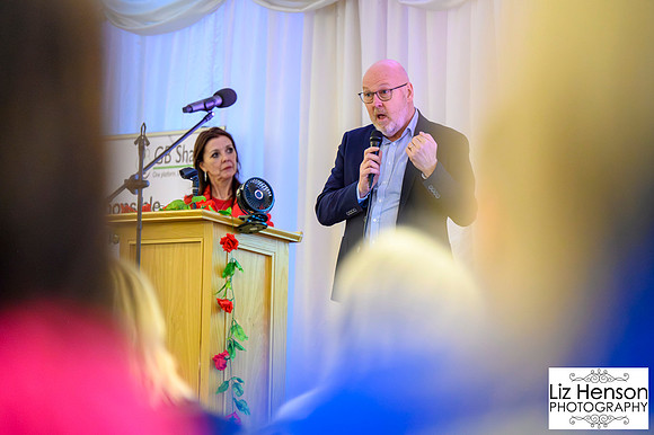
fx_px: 3631
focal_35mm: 200
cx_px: 327
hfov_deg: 10.3
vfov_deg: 6.9
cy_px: 218
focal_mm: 200
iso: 12800
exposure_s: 1/200
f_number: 2.8
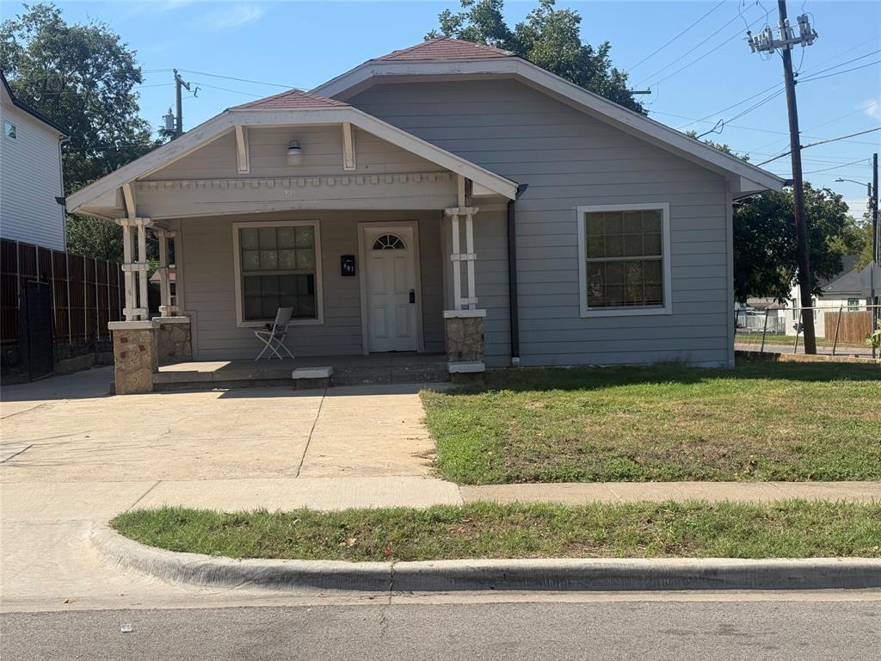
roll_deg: +1.3
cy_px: 330
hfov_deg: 39.7
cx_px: 440
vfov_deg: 30.3
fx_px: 1222
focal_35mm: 48
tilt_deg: -0.9
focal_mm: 6.76
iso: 80
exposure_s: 1/5208
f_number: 1.78
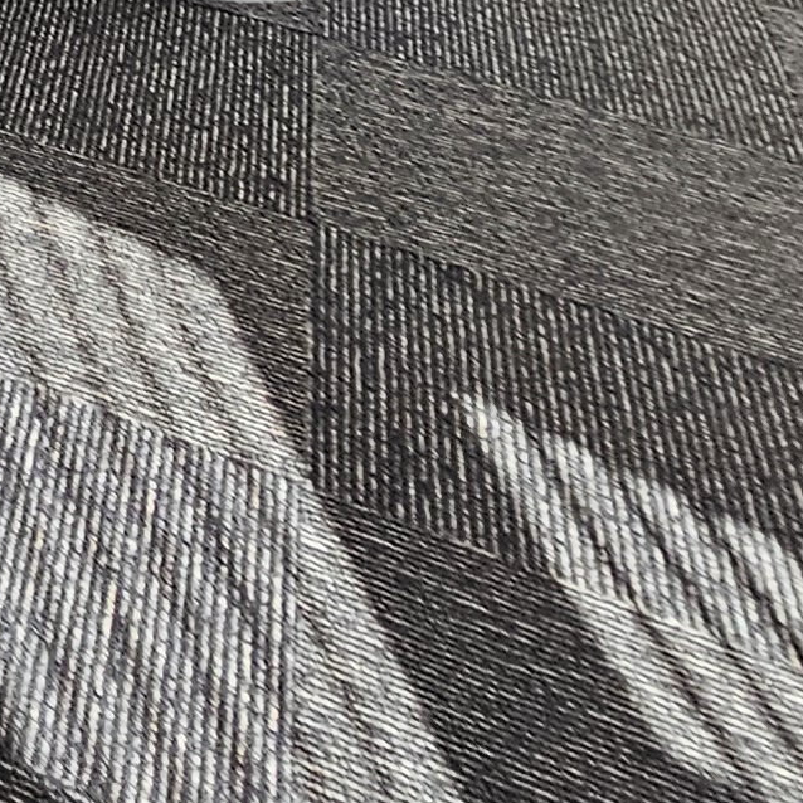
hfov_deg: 14.8
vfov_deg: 17.2
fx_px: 1890
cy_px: -816
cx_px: -1121
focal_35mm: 72
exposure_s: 1/60
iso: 125
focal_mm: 2.2
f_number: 2.2
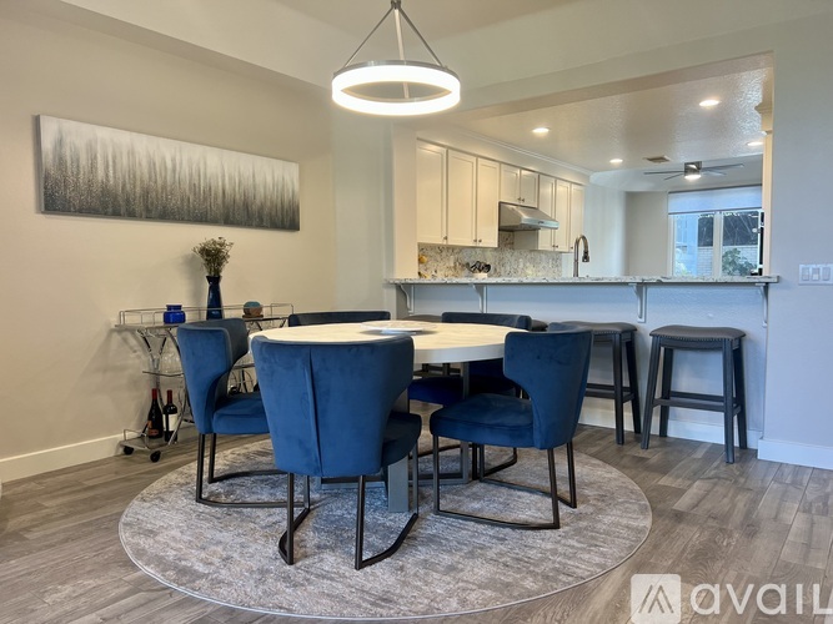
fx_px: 626
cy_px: 312
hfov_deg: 67.3
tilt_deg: -3.5
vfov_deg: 53.0
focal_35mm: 26
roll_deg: +0.1
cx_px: 416
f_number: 1.5
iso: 125
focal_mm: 5.7
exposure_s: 1/120
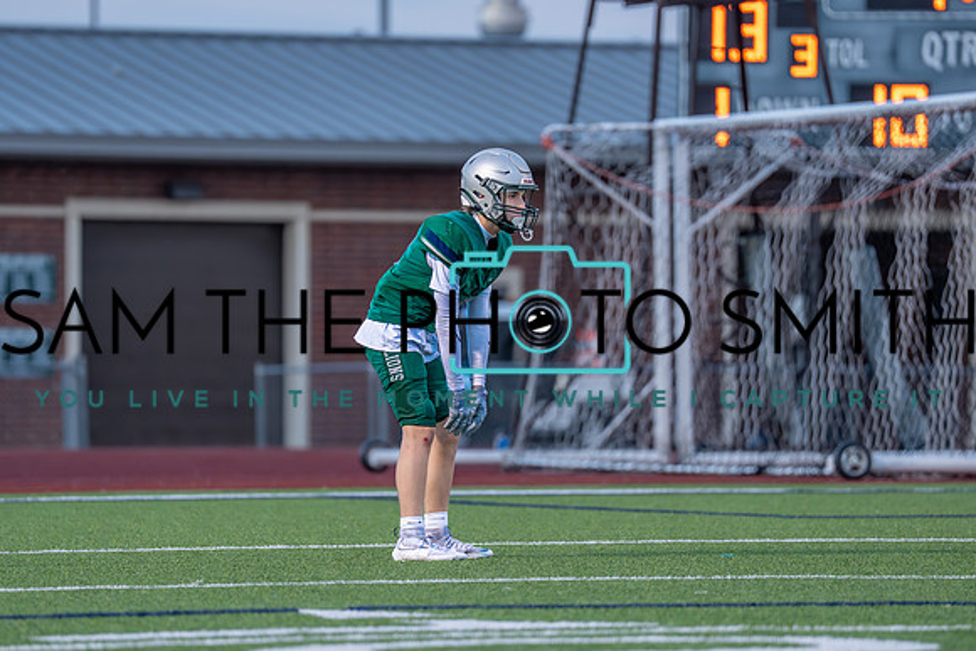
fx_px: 7462
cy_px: 319
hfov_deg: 7.5
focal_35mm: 275
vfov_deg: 5.0
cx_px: 471
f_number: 2.8
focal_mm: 200
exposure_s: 1/1000
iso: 1600
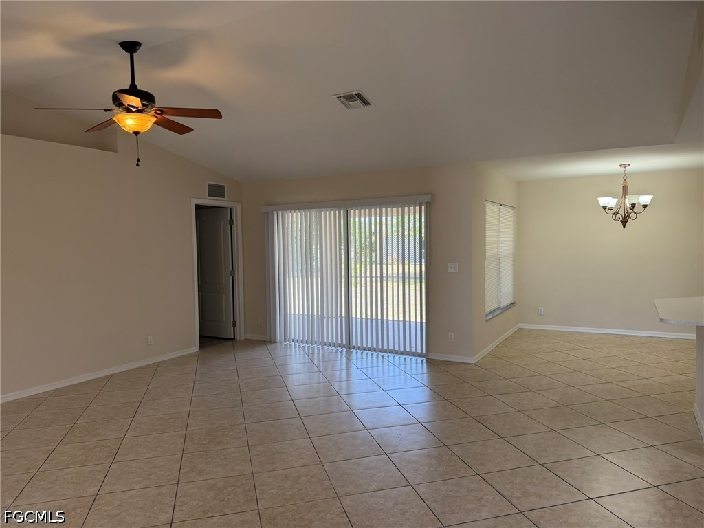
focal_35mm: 24
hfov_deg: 71.6
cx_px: 352
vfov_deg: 56.8
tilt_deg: -2.5
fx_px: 488
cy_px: 264
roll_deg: +0.8
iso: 125
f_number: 1.78
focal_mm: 6.76
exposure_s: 1/182
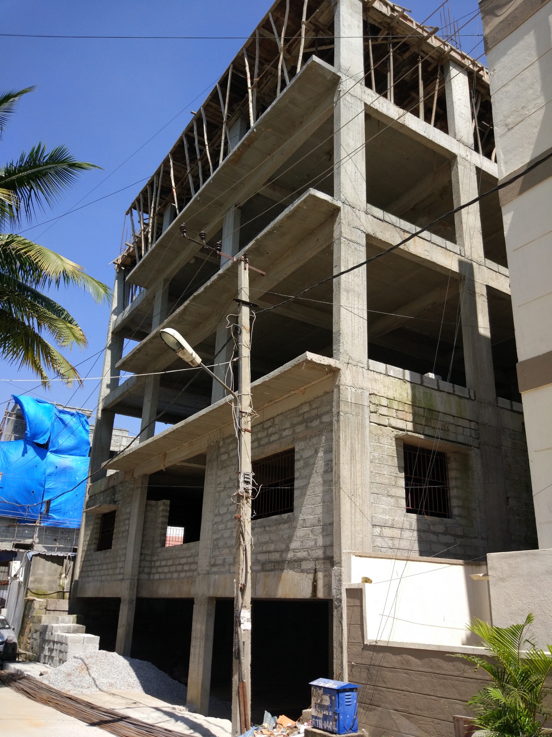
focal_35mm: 28
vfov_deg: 63.4
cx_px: 276
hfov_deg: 49.7
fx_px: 595
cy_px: 368
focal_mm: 4.26
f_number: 2
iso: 100
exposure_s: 1/863
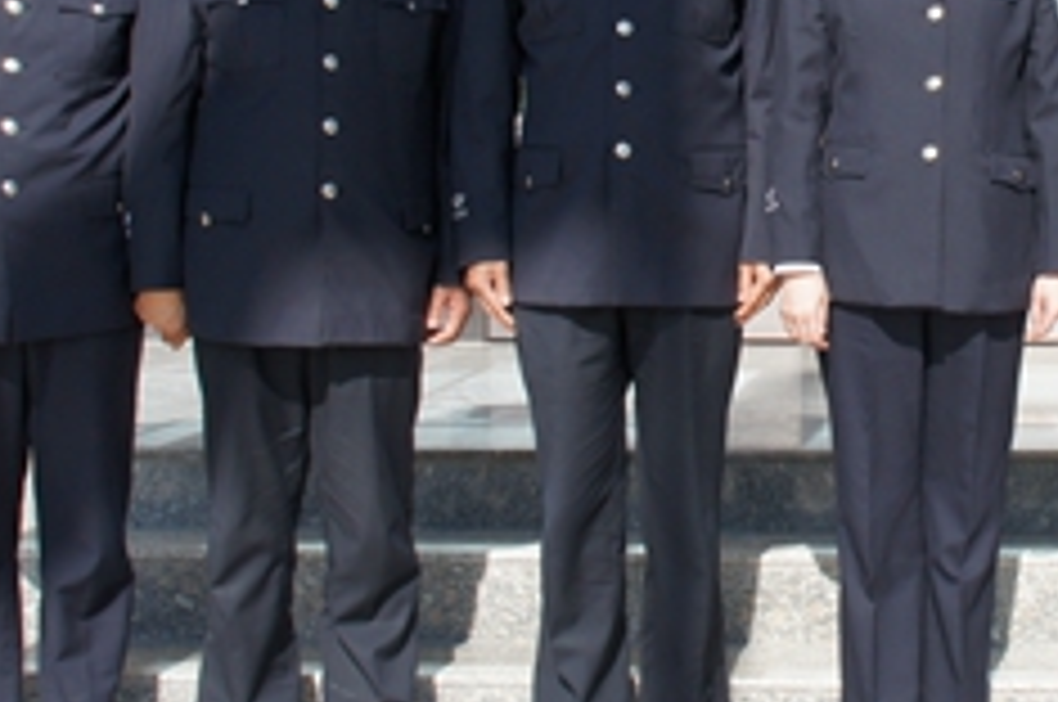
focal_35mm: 92
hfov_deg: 21.6
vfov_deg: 14.7
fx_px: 2700
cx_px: 972
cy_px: 97
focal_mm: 24
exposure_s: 1/160
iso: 200
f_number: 11
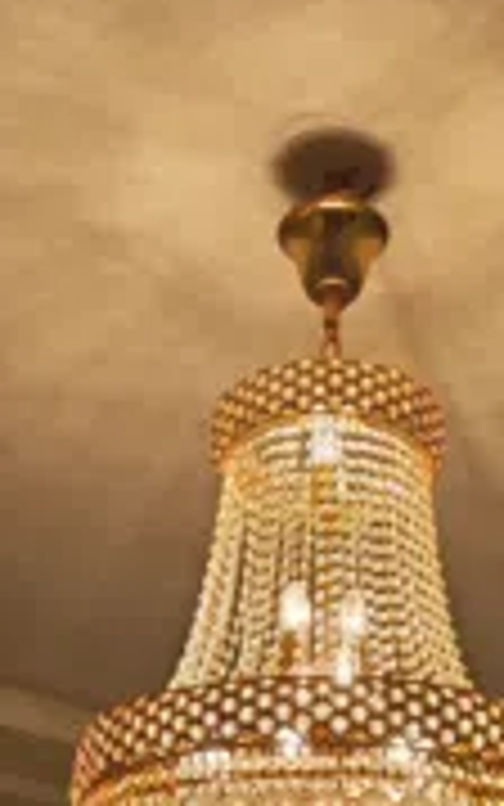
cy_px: 761
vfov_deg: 30.3
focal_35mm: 64
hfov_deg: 20.3
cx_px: 297
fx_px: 1405
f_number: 1.8
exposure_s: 1/33.3
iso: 129
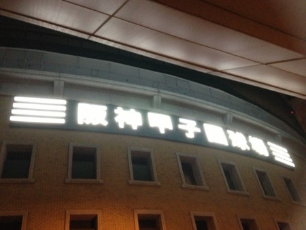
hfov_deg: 52.6
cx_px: 153
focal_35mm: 35
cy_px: 115
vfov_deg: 40.7
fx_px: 310
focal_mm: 4.28
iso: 500
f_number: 2.4
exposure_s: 1/15
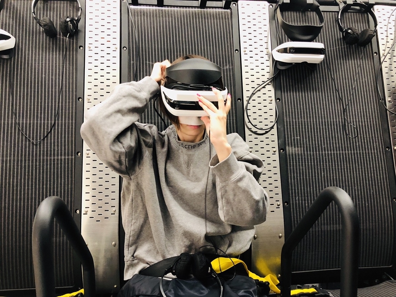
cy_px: 148
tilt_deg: -6.5
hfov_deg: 63.4
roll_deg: +0.5
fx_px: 320
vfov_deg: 49.7
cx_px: 198
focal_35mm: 28
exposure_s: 1/11
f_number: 1.8
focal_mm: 4
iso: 100
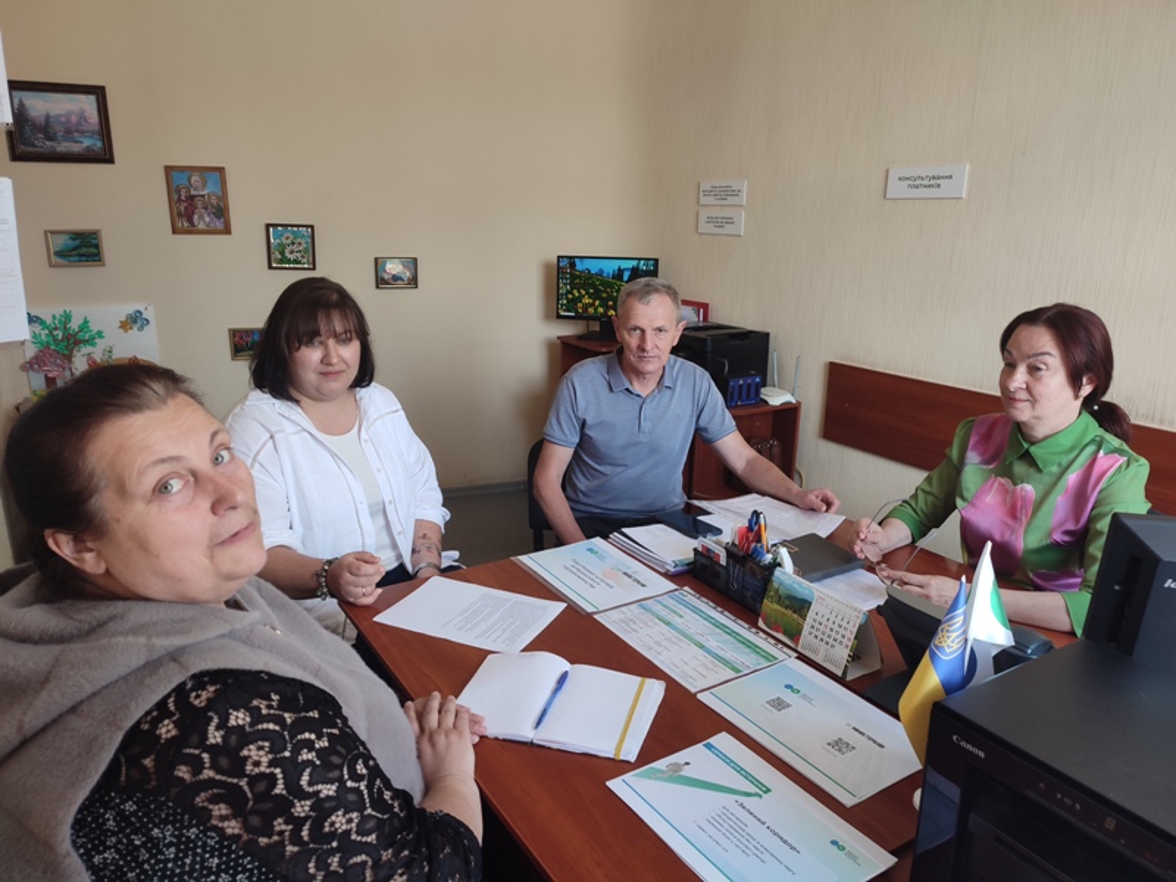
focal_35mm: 25
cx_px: 588
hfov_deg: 69.4
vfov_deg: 54.9
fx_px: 849
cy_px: 441
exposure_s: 1/50
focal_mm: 6.04
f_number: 1.9
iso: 146
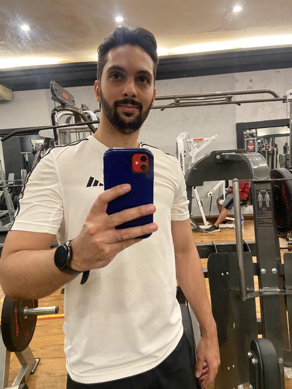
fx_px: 292
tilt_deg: -5.2
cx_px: 146
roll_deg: +4.5
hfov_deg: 53.1
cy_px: 194
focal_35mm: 26
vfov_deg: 67.3
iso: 500
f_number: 1.8
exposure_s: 1/30
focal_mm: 4.25
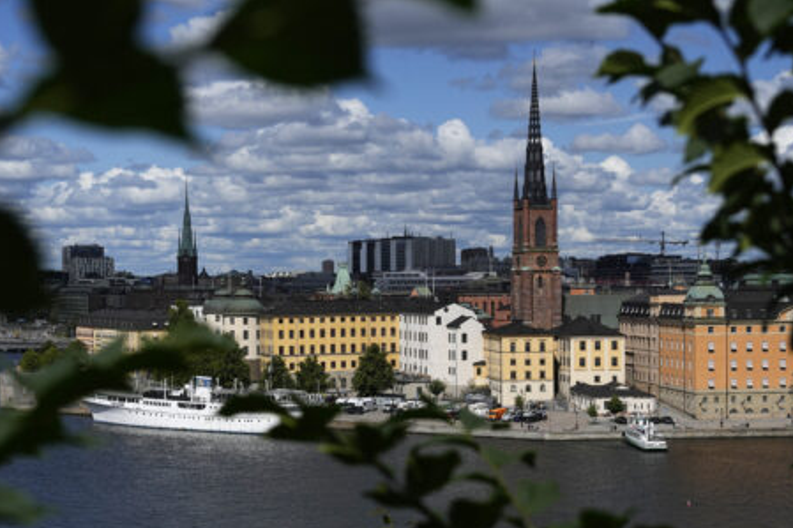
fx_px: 1519
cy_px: 307
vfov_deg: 19.7
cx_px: 381
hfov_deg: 29.3
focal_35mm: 69
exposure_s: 1/20000
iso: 400
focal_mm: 48
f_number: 3.5
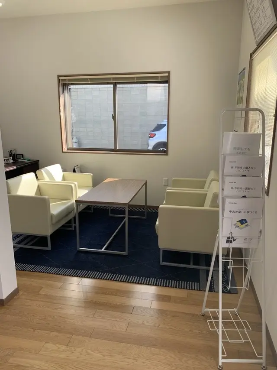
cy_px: 185
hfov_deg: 53.0
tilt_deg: -12.8
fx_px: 278
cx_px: 138
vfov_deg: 67.3
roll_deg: -0.7
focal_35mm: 26
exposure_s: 1/177
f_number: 1.8
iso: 25
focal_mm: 4.25
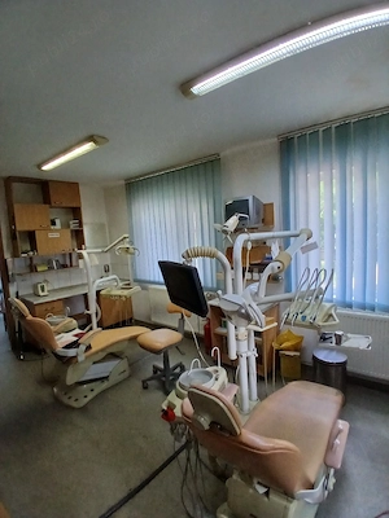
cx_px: 194
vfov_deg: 91.0
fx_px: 255
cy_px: 259
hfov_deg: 74.7
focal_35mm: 17
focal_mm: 1.4
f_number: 2.2
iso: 200
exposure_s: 1/33.3
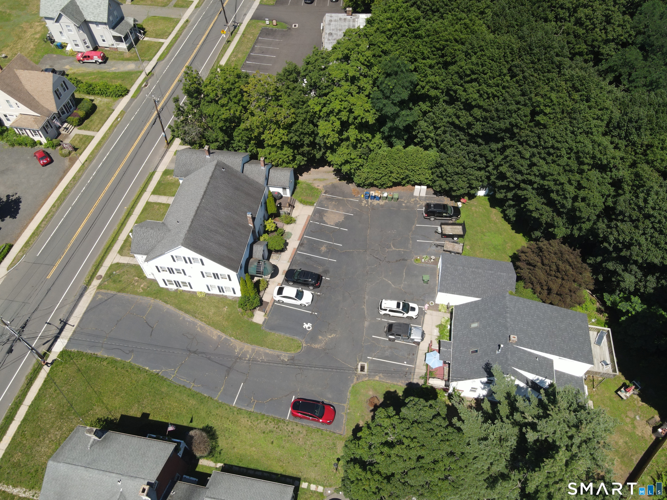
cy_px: 250
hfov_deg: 71.6
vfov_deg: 56.8
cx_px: 334
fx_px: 462
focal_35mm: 24
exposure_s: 1/500
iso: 110
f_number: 2.8
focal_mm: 4.5
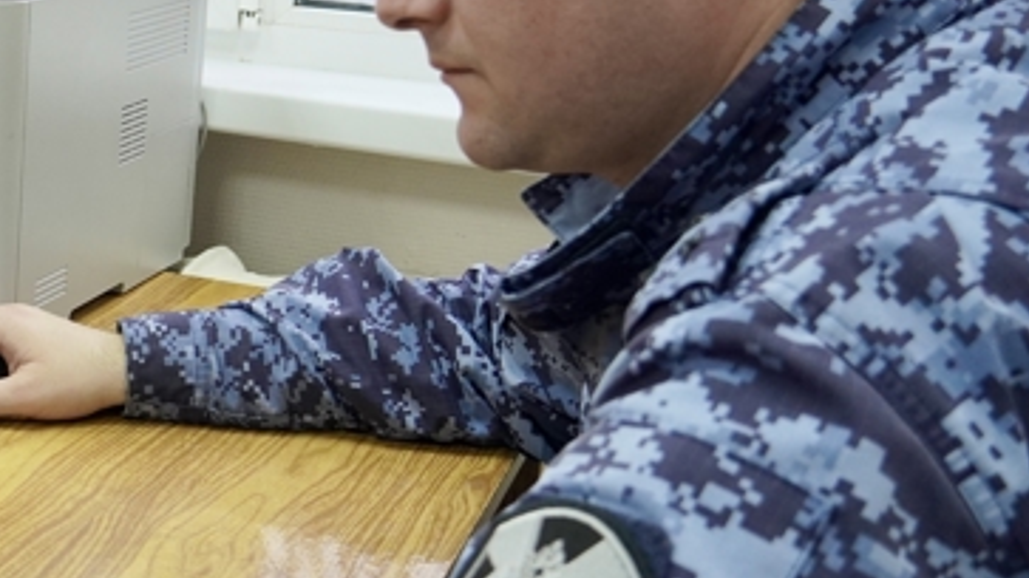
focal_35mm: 65
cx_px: -3
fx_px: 1773
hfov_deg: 30.1
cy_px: 300
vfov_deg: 18.5
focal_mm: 20
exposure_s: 1/160
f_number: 4
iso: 800
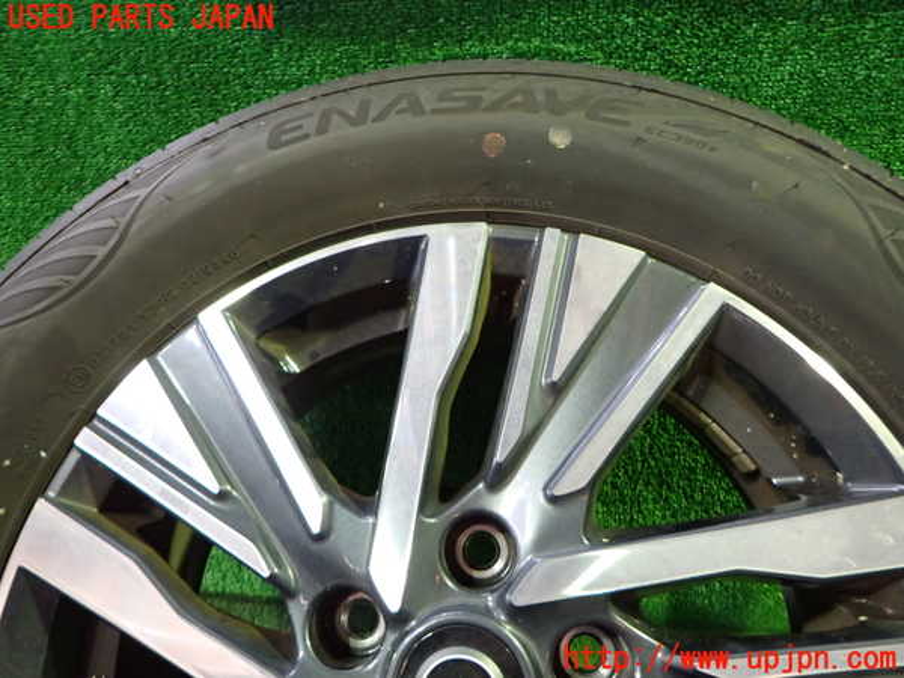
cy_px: 339
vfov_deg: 54.9
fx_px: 653
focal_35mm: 25
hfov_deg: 69.4
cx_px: 452
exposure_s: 1/30
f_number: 2
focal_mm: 4.5
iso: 500
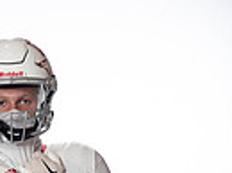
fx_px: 937
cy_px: 387
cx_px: -12
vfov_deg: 9.6
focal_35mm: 140
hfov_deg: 13.9
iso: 400
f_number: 4
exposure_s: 1/250
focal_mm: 42
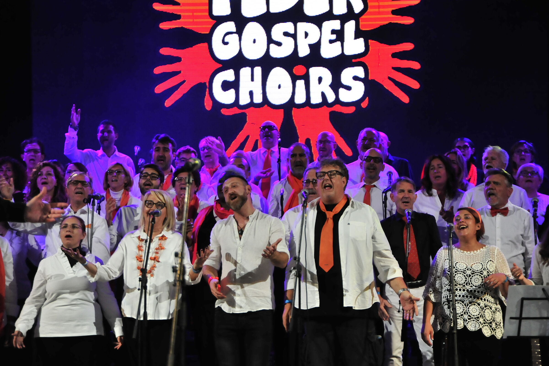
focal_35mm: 120
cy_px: 183
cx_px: 274
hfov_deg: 17.1
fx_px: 1829
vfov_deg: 11.4
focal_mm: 120
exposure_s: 1/200
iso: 3200
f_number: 5.6
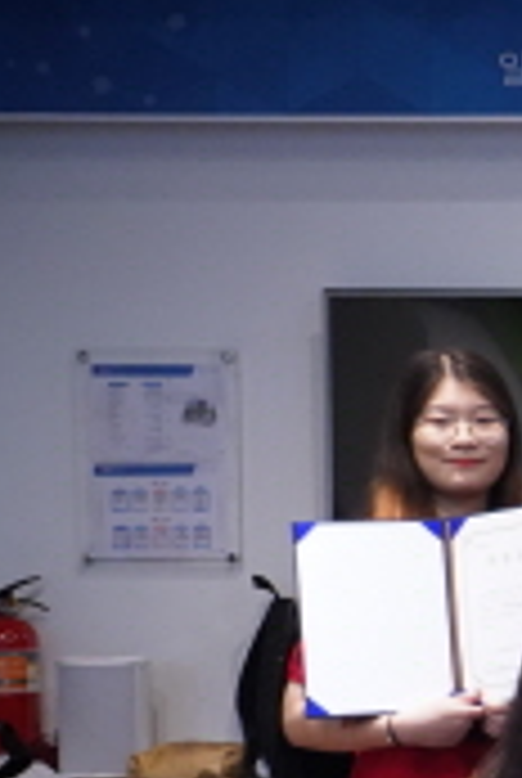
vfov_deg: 17.8
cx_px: 1413
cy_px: 702
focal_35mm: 113
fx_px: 2448
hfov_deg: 10.0
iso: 4000
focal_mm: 28
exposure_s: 1/20
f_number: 6.3
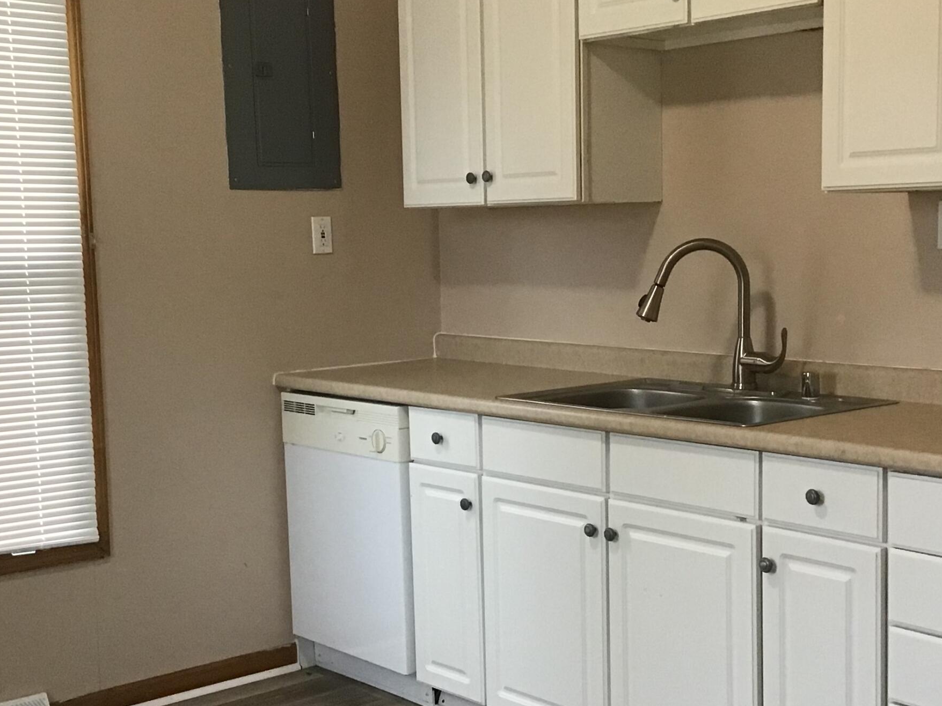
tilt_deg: -6.3
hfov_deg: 36.1
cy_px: 384
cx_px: 534
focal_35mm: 53
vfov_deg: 27.5
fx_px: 1442
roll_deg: +1.0
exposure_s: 1/30
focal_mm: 3.3
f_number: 2.4
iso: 100
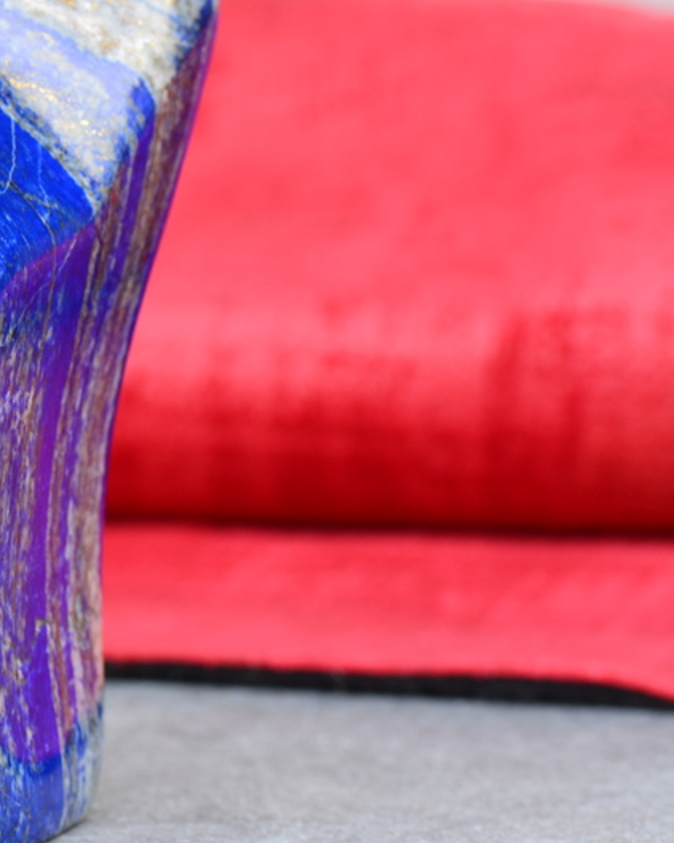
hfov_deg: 4.9
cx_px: -209
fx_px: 7859
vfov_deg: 6.1
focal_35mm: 315
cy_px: 308
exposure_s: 1/60
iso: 280
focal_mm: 105
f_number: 10
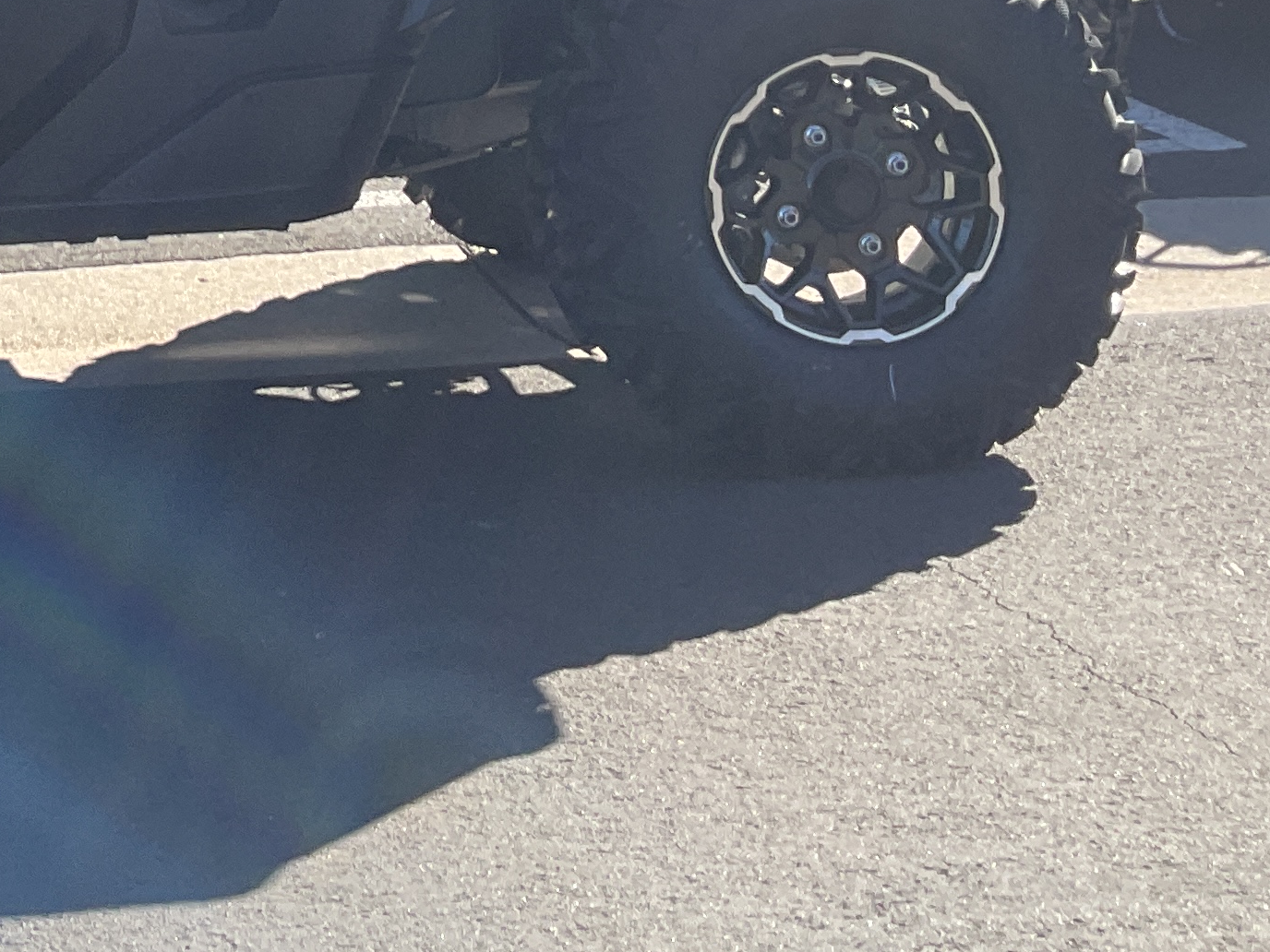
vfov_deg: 16.1
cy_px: -420
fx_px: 3119
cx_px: -202
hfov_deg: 21.6
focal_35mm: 85
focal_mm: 3
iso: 16
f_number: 1.8
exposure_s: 1/599
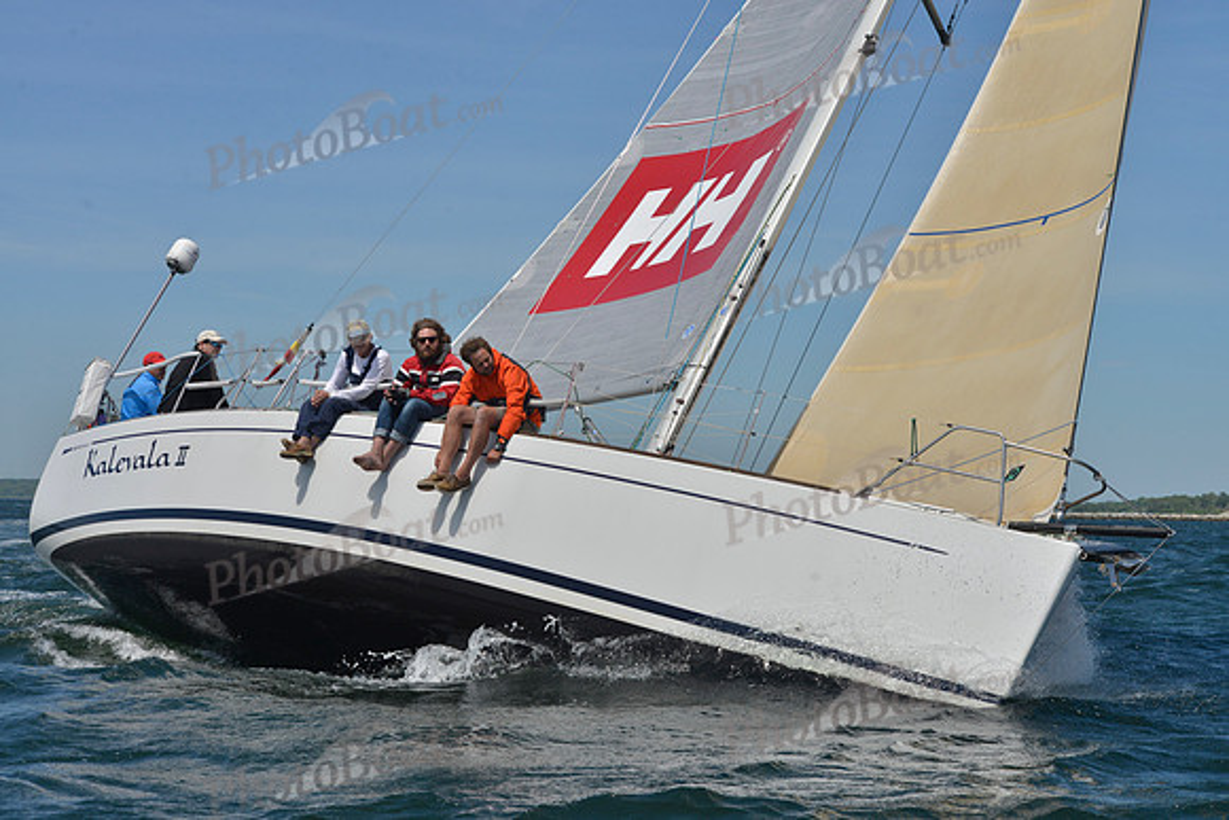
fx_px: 2561
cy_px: 410
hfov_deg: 27.0
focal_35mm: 75
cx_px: 614
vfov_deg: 18.2
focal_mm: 75
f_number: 10
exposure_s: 1/1250
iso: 280
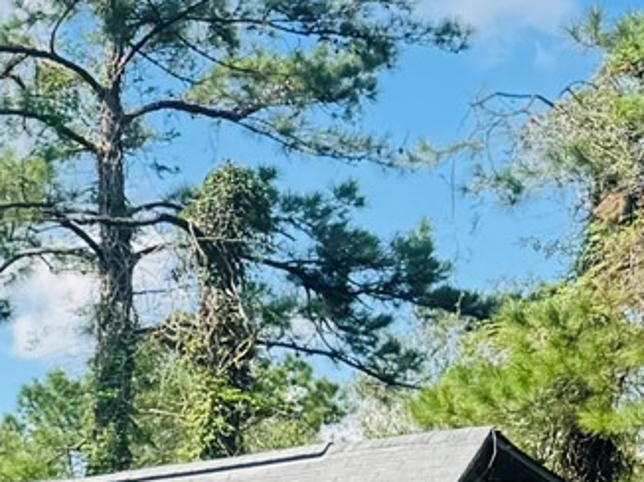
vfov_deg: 9.7
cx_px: -1187
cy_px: 563
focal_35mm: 151
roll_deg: -0.7
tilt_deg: +5.0
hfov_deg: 10.2
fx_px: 2807
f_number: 1.78
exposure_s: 1/1818
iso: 80
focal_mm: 6.76
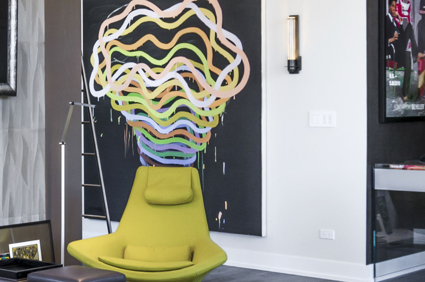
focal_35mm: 83
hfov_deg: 23.3
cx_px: -21
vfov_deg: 16.4
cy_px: 101
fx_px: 978
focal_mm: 18
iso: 200
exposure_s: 1/15
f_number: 9
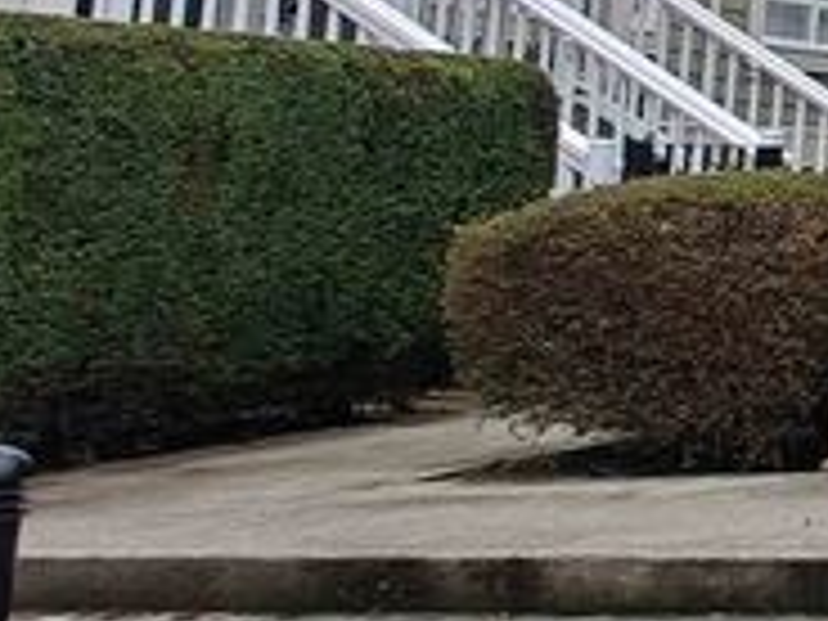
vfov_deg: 18.2
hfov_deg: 14.4
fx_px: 1866
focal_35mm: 78
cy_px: -72
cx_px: 2066
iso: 64
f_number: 2.2
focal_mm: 2.59
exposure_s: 1/632
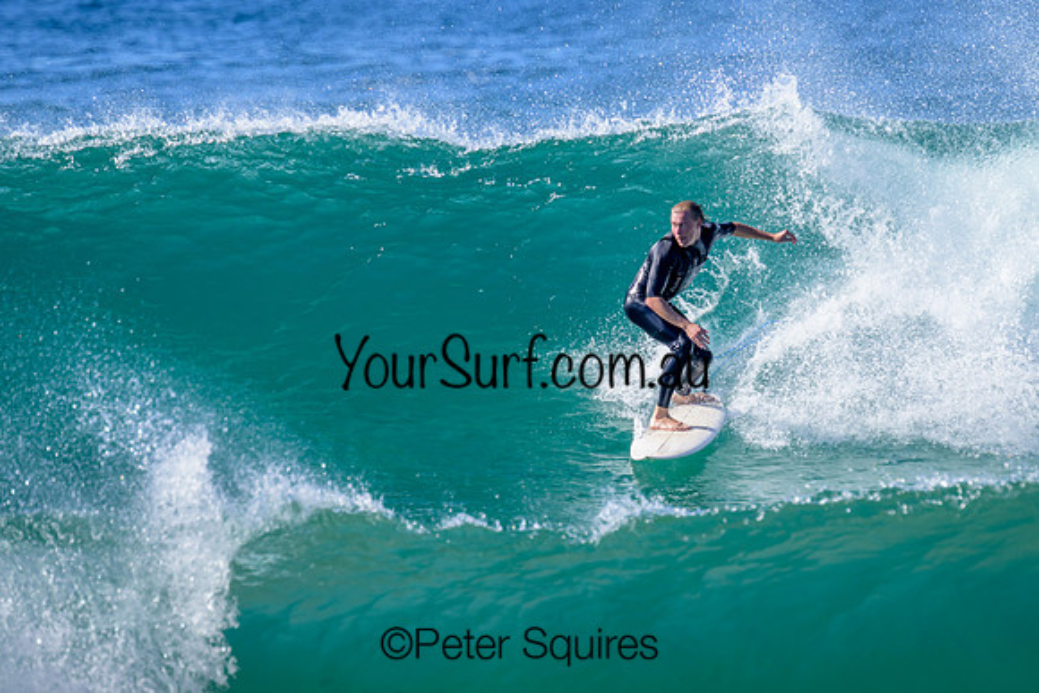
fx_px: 25960
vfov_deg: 1.5
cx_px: 605
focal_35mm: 899
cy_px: 235
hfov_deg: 2.3
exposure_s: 1/800
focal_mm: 660
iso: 560
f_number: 11
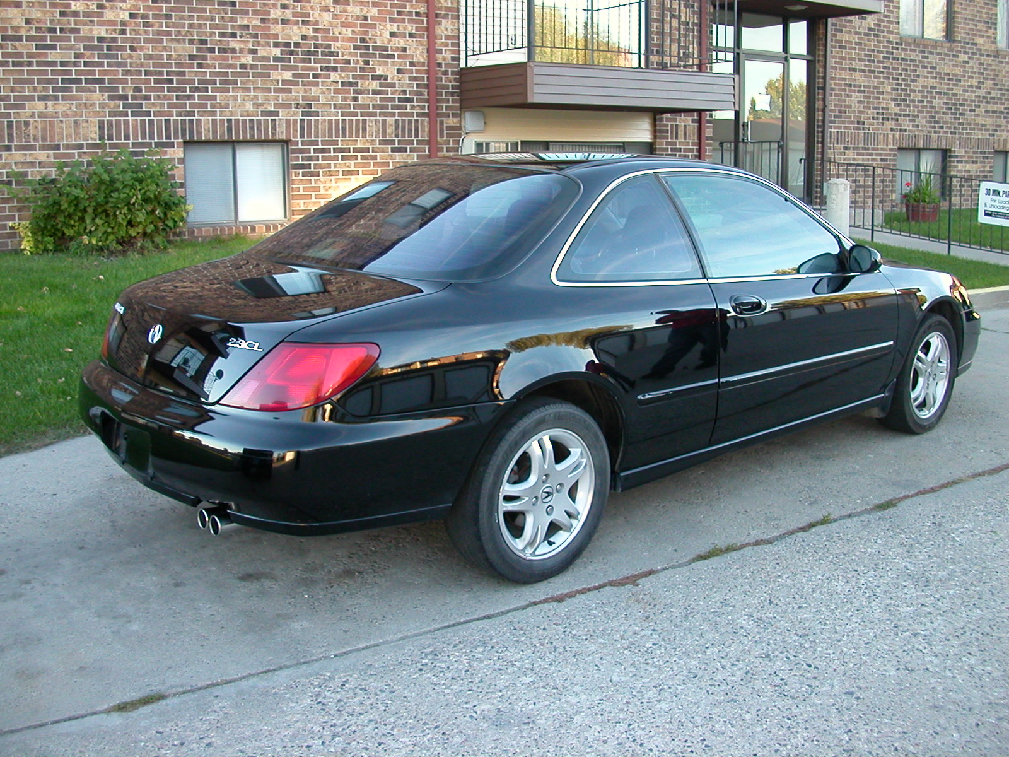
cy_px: 378
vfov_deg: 38.7
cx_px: 504
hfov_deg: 50.1
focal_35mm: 37
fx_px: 1078
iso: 100
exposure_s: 1/78
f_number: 2.7
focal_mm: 5.6
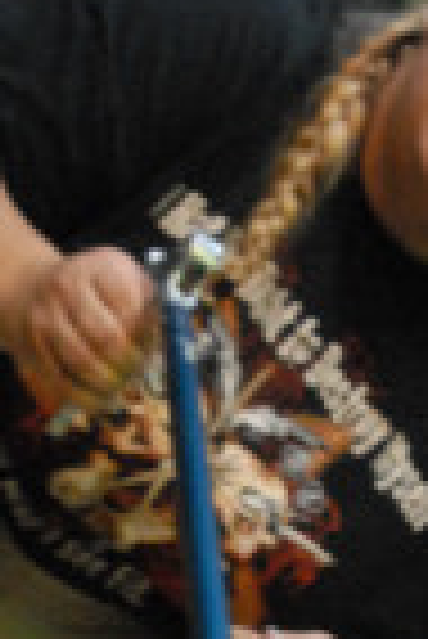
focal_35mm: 177
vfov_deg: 11.4
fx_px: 3149
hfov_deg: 7.8
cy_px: 716
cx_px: 293
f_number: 6.3
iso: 1600
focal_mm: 28
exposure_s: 1/160
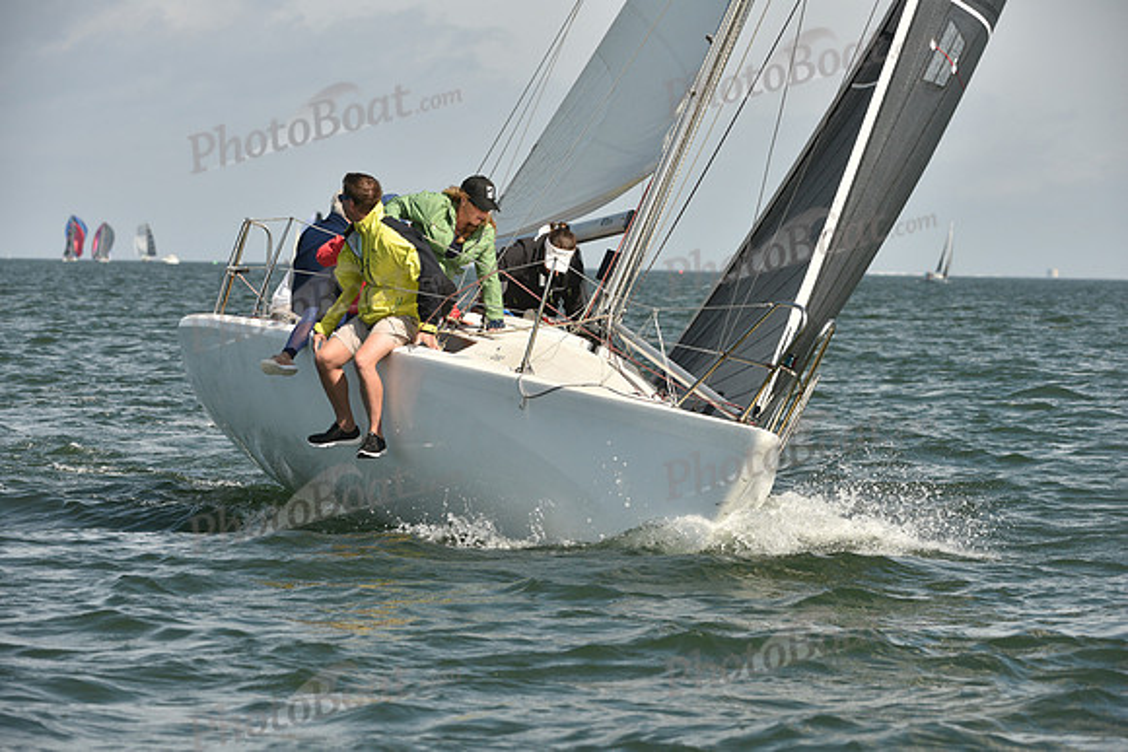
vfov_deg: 6.9
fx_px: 6268
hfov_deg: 10.3
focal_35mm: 200
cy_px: 376
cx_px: 564
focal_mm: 200
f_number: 8
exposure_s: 1/1250
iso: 400
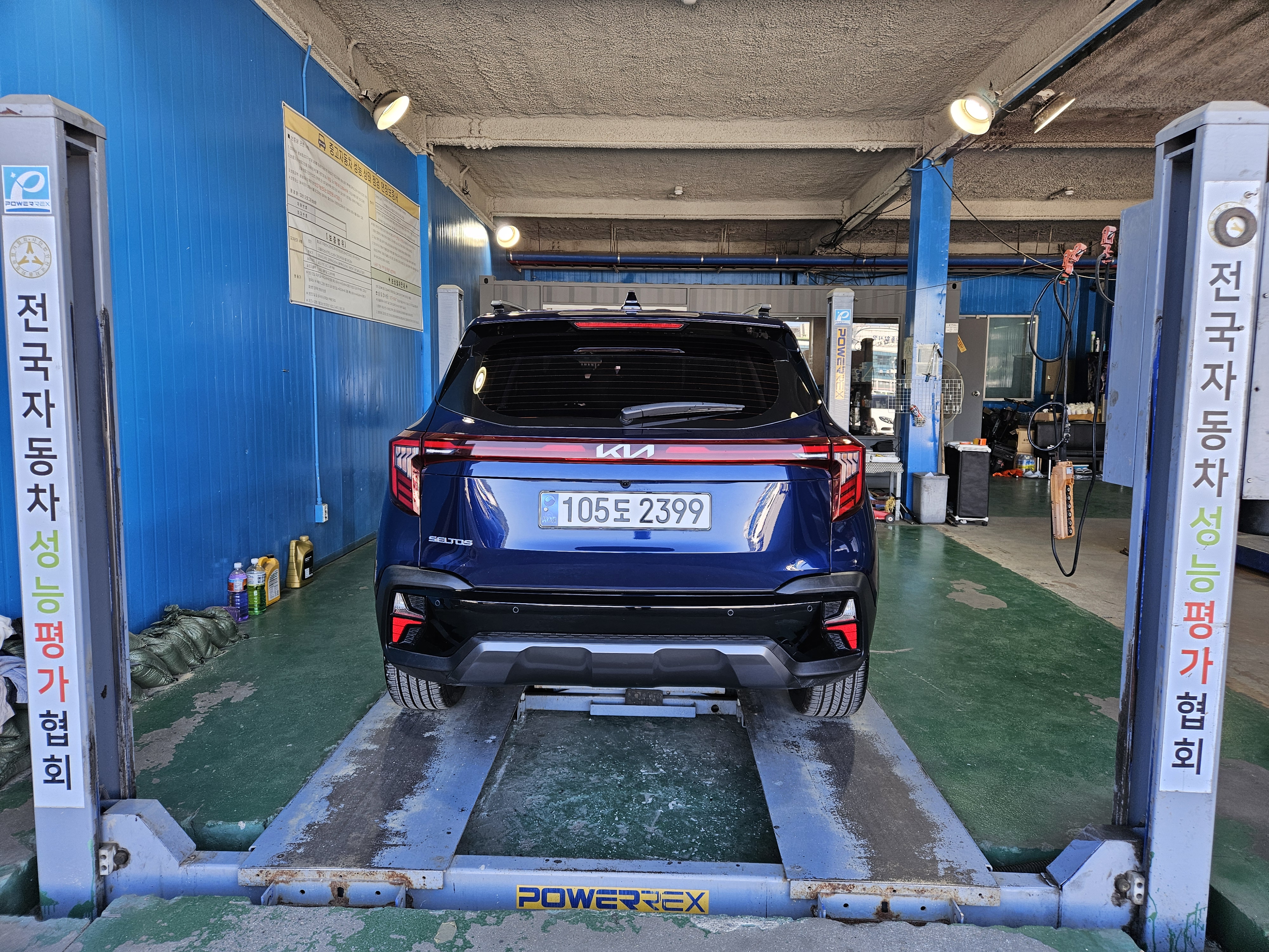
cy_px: 476
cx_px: 634
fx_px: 843
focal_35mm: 23
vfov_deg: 58.9
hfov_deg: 73.9
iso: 40
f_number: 1.8
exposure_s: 1/120
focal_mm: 5.4
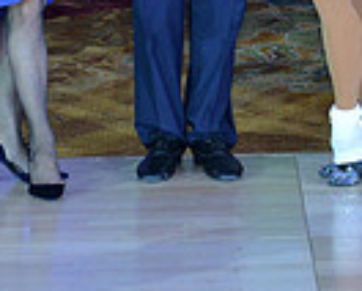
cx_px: 255
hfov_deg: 8.1
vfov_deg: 6.4
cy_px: -213
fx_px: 2554
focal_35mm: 238
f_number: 5.6
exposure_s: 1/250
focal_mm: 58
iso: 2000
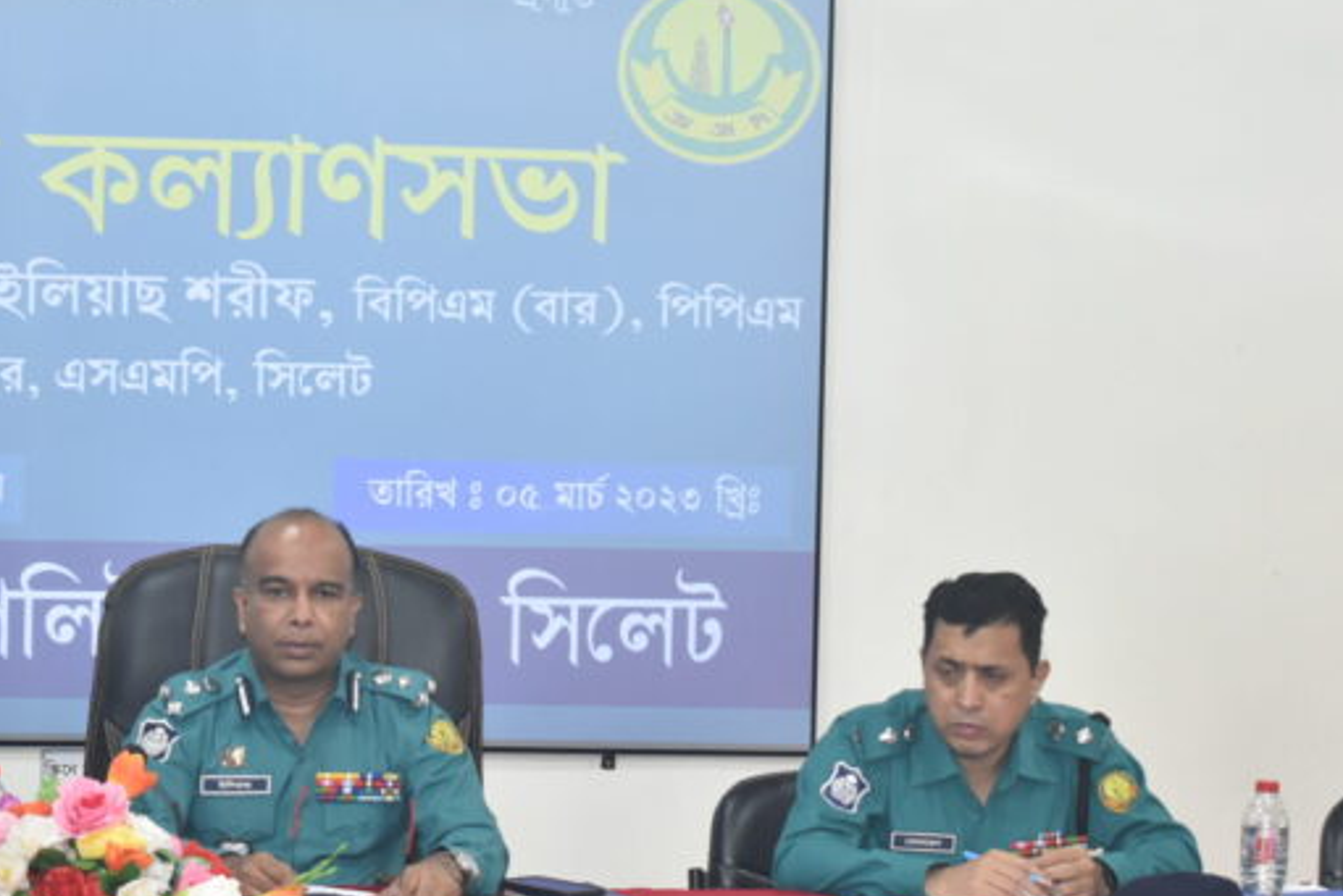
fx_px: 3769
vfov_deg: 13.6
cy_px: 552
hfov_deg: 20.2
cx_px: 604
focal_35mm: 101
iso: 1600
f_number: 5
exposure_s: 1/80
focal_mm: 40
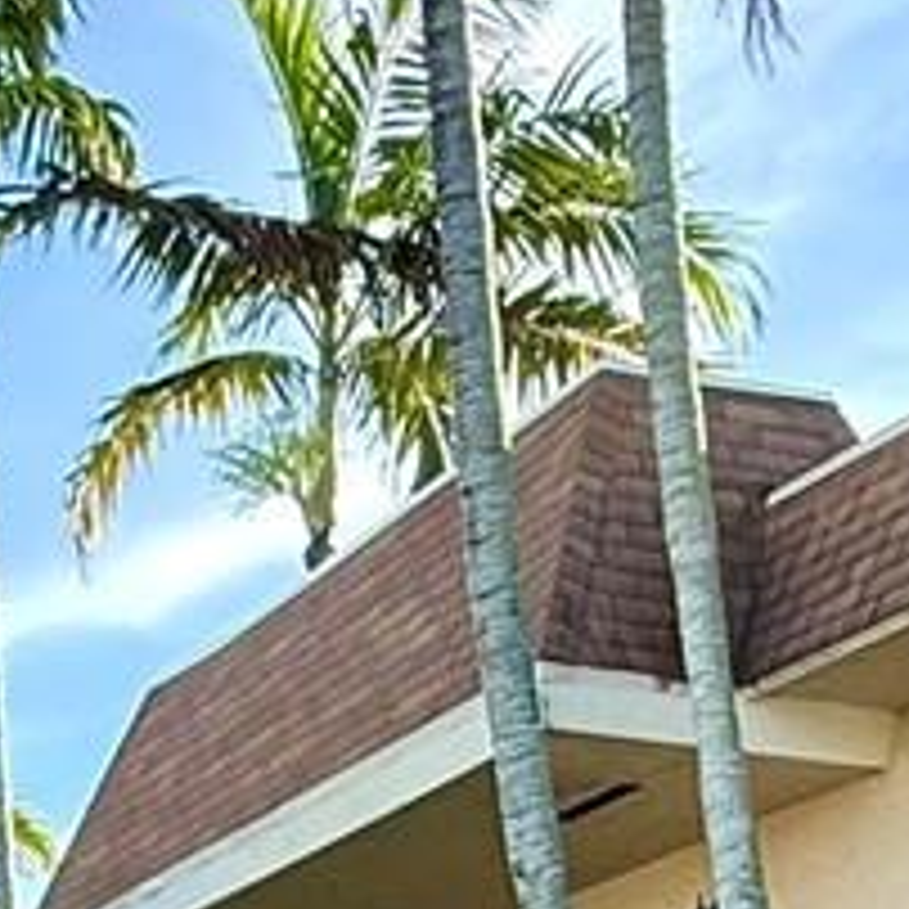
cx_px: -274
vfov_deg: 15.6
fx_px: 2912
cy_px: 1566
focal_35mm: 98
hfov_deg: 16.7
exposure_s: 1/751
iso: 64
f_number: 2.2
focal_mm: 2.22
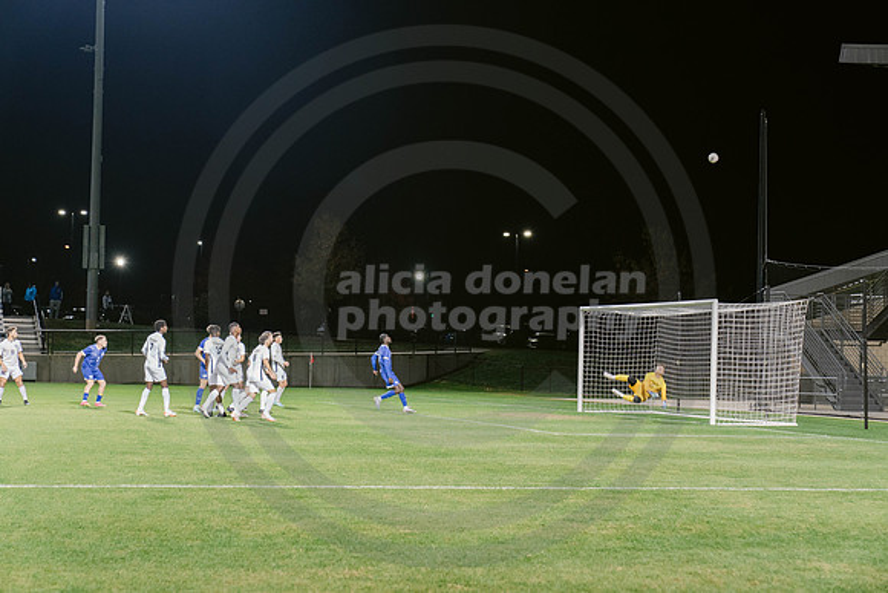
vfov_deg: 19.5
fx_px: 1727
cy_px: 296
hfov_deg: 28.8
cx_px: 444
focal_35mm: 70
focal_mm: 70
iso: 2500
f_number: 4
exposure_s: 1/125
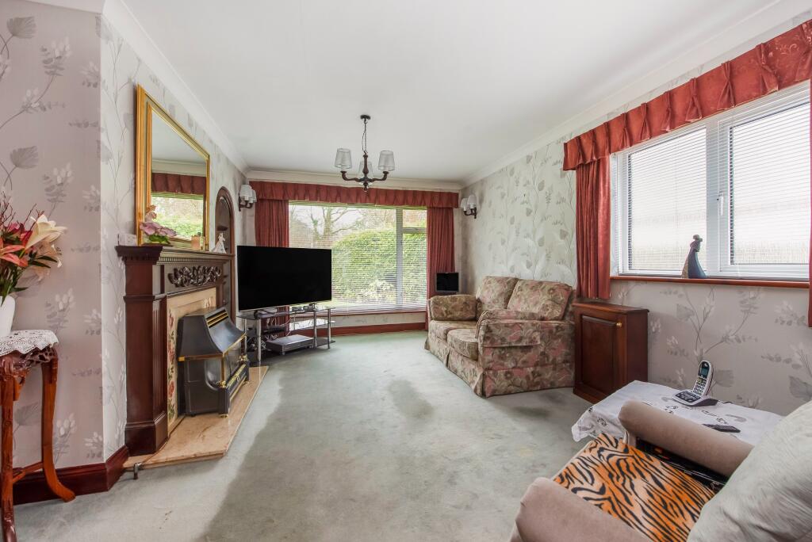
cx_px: 406
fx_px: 316
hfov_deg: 104.2
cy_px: 271
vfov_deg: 81.3
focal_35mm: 14
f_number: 9
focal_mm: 14
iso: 320
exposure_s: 1/5
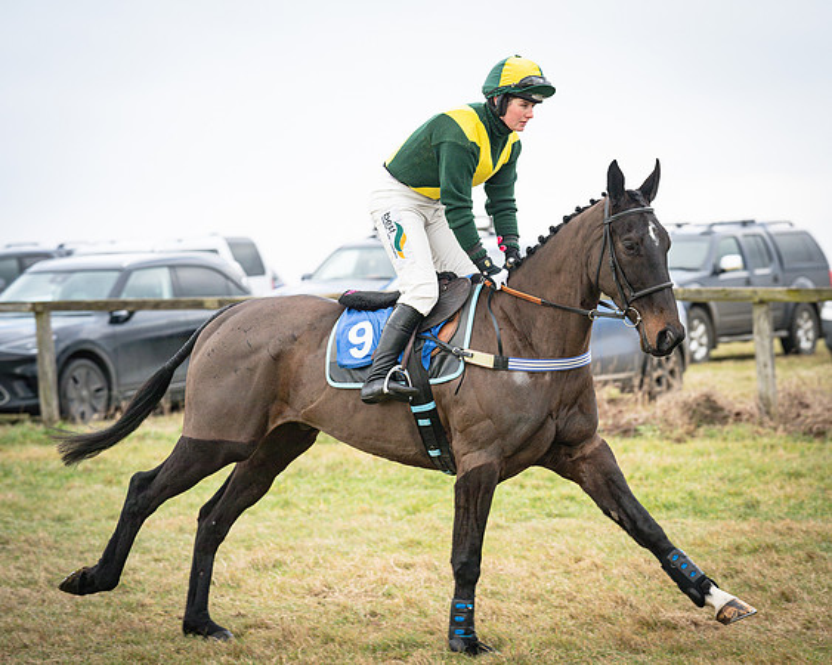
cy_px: 332
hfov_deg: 12.7
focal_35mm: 152
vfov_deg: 10.2
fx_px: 3742
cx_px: 479
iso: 500
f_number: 4.5
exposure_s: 1/1000
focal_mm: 135
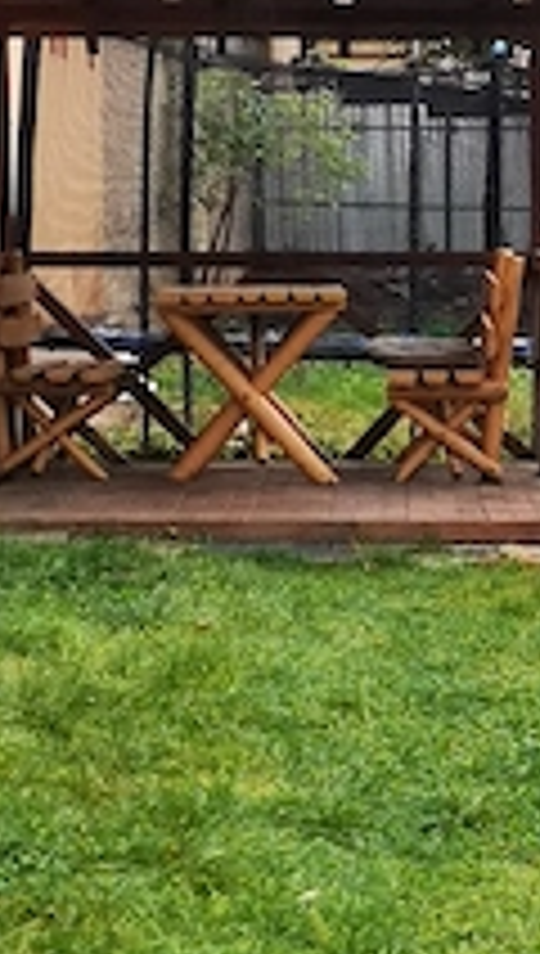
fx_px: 4054
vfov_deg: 13.4
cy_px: 518
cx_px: 608
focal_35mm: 160
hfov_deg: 7.6
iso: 50
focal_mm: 3.95
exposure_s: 1/283
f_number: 1.8
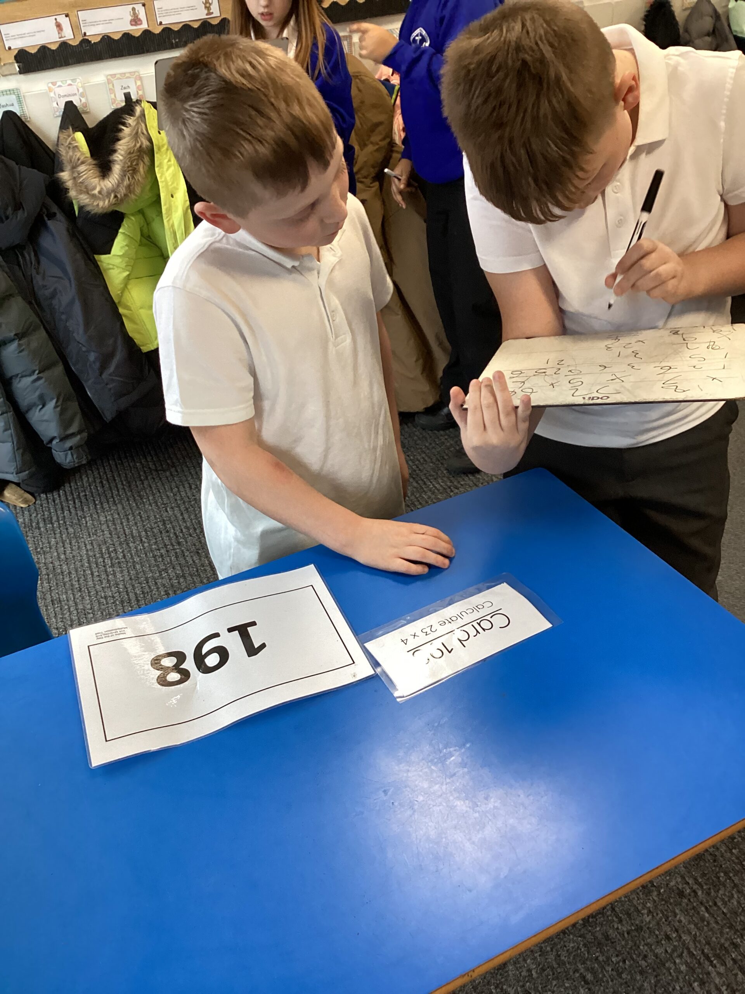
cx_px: 372
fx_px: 890
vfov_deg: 58.4
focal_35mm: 31
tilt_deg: -35.3
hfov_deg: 45.4
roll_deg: +6.7
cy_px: 497
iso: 160
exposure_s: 1/60
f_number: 2.4
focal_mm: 3.3
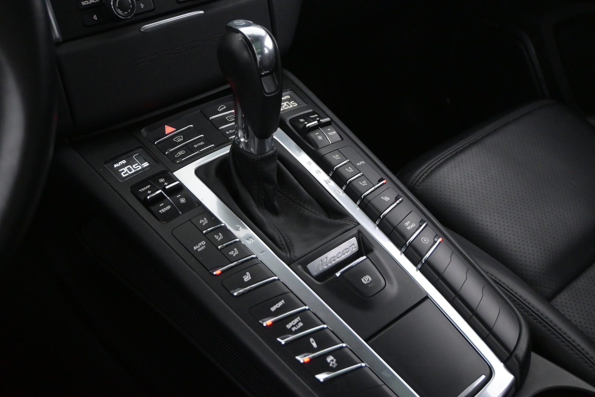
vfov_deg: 34.2
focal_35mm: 39
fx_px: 645
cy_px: 198
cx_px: 298
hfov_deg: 49.6
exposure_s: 1/40
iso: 3200
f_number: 4.5
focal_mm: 26
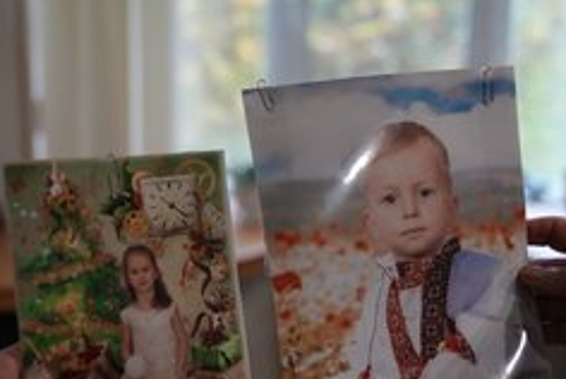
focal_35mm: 66
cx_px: 245
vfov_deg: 20.5
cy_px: 296
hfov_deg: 30.4
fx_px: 1039
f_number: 2.8
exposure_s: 1/100
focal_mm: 39
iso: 2000
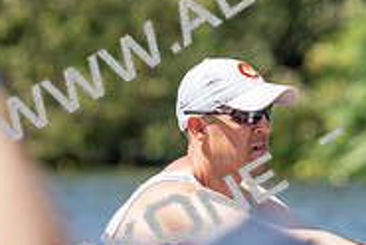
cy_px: 147
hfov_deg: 1.9
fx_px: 10875
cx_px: 229
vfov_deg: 1.3
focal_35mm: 1068
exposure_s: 1/2000
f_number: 6.3
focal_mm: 341
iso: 400
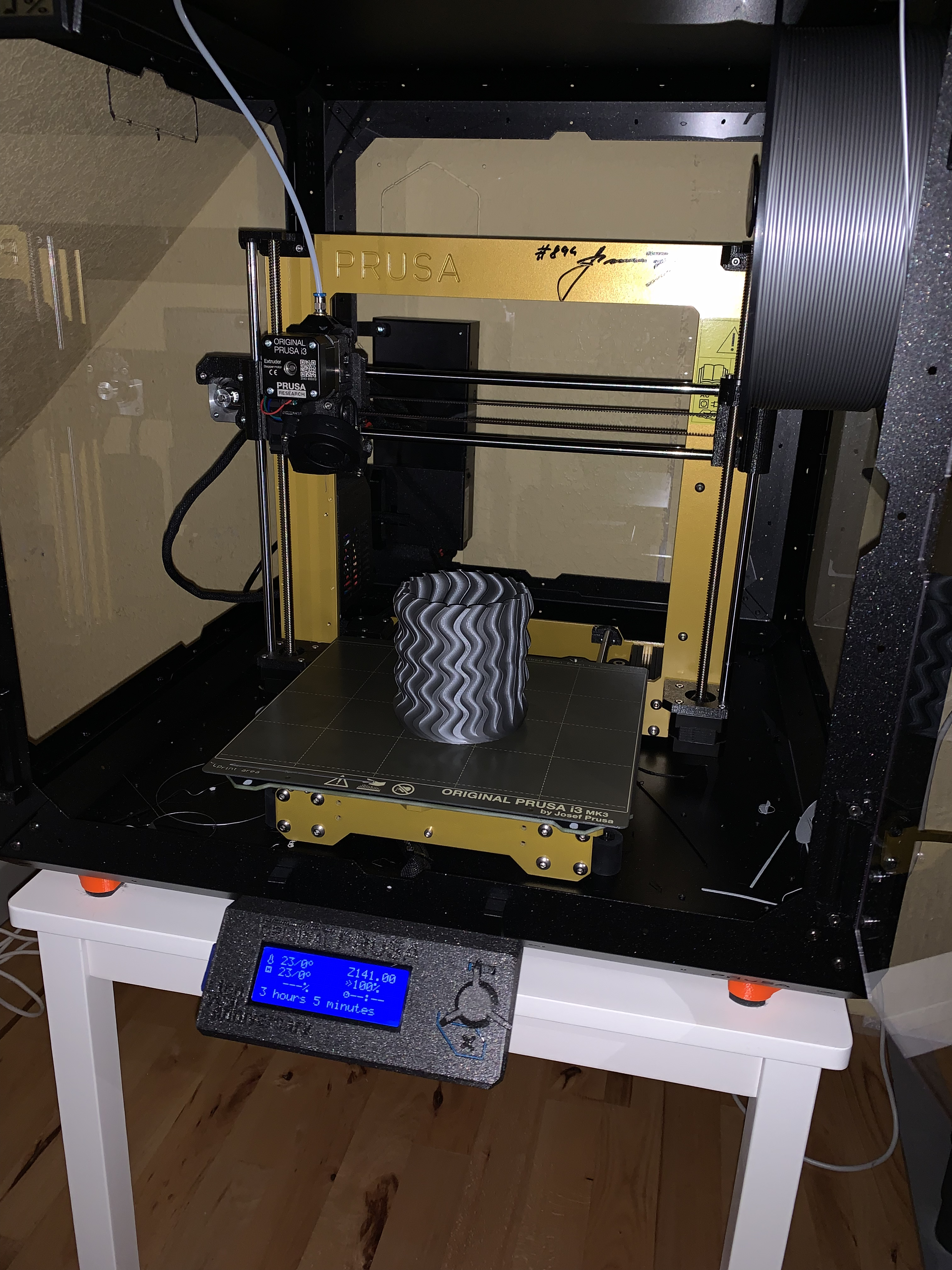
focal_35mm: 26
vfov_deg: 67.3
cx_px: 476
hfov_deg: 53.1
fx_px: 953
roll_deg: -1.6
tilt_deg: -19.3
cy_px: 635
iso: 40
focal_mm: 4.25
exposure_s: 1/19
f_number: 1.8
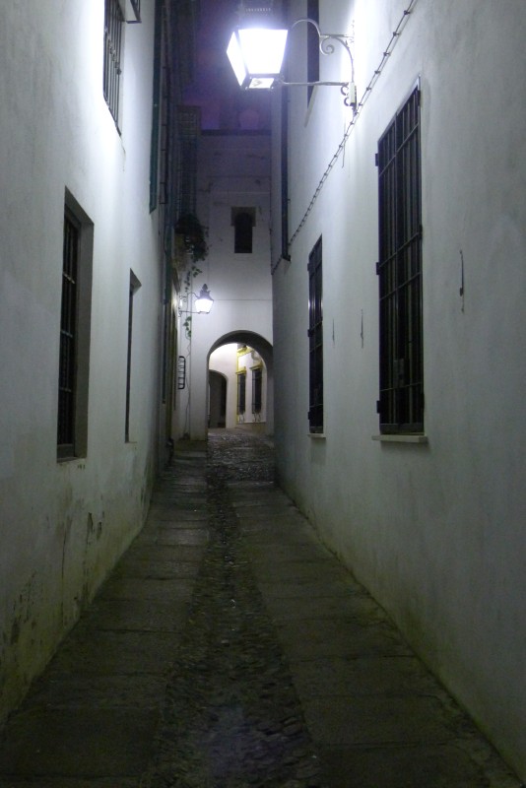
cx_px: 263
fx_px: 942
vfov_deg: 45.4
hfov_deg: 31.2
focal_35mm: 43
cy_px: 394
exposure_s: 1/25
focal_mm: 9.2
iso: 800
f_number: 2.5
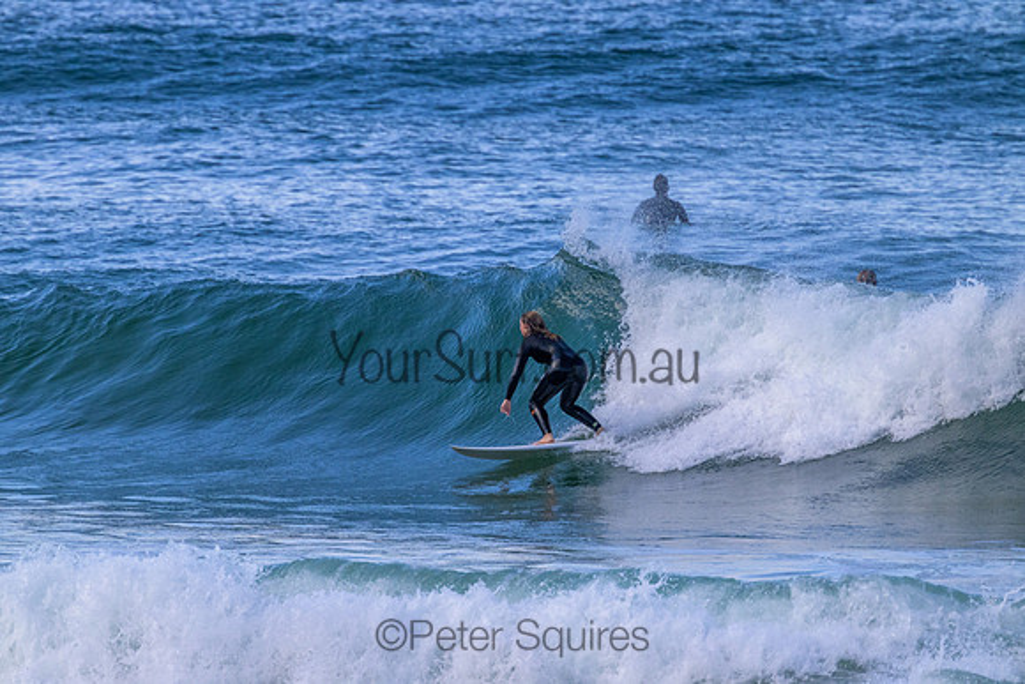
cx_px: 512
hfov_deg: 2.6
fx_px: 22782
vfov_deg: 1.7
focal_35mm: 800
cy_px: 342
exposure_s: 1/2000
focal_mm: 800
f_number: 11
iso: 2800
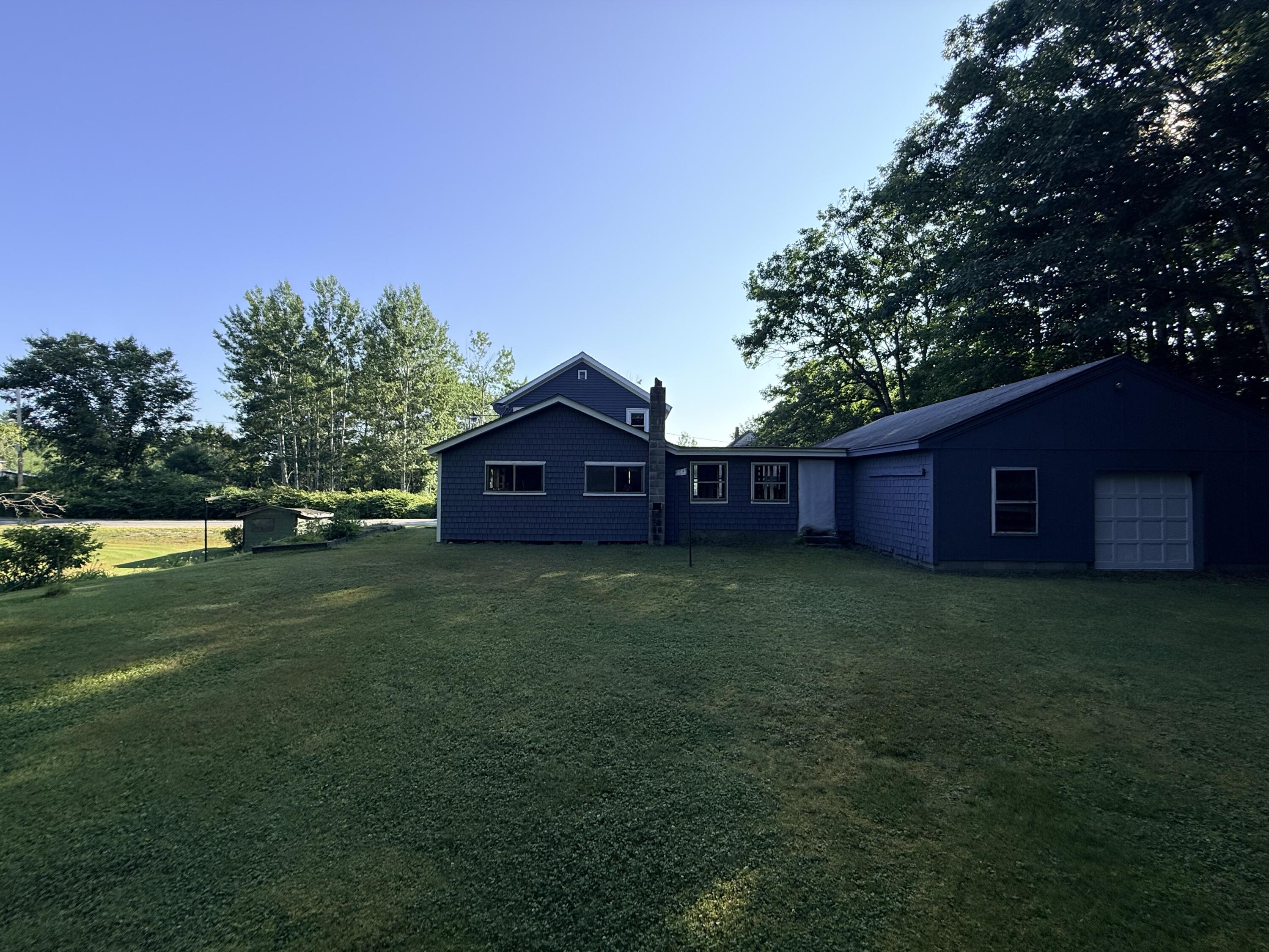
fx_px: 513
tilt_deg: +1.0
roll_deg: -0.4
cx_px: 634
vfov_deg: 85.7
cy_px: 476
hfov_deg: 102.1
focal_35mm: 14
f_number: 2.2
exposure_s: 1/1125
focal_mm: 2.22
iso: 64
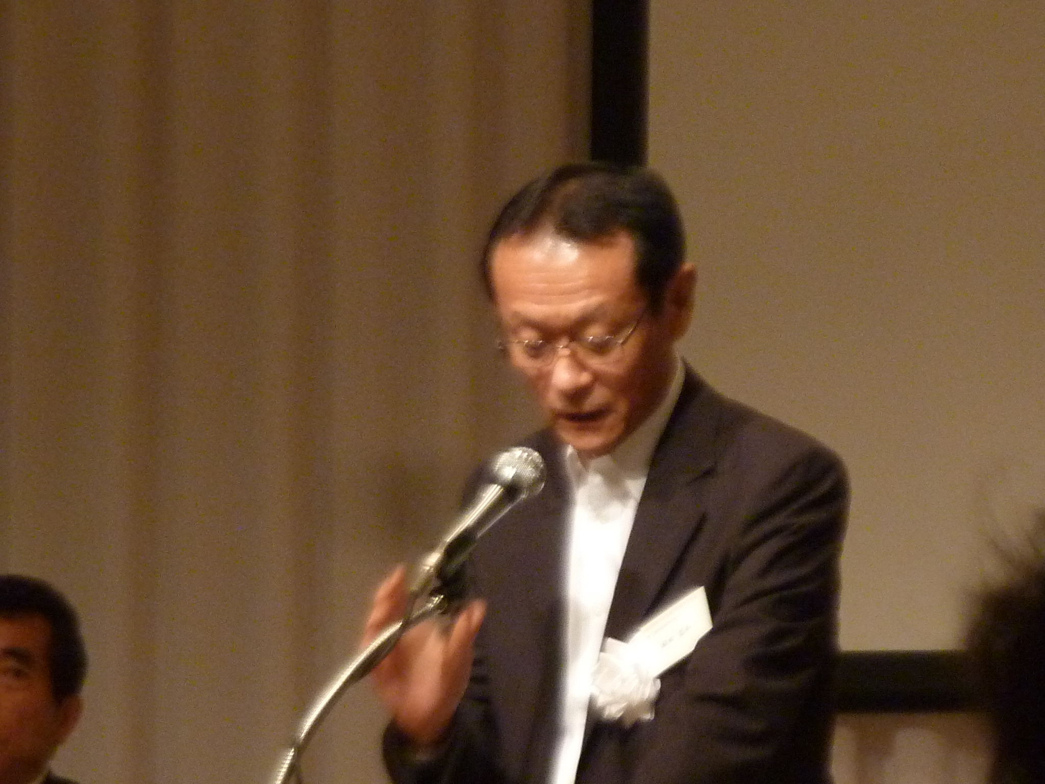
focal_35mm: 502
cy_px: 392
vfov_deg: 3.0
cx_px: 522
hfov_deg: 3.9
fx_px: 15155
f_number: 4.8
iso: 400
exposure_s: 1/50
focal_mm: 45.7
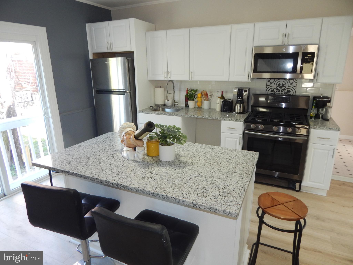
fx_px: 224
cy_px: 132
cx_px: 176
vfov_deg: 61.1
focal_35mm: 22
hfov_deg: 76.4
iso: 180
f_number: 3
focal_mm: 4
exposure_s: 1/30
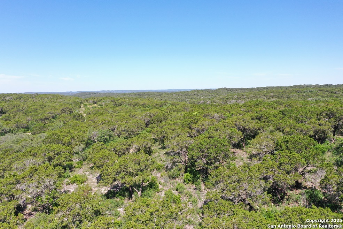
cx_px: 172
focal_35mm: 28
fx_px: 267
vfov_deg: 46.4
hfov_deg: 65.5
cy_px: 114
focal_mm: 10.26
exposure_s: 1/320
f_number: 5
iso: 100
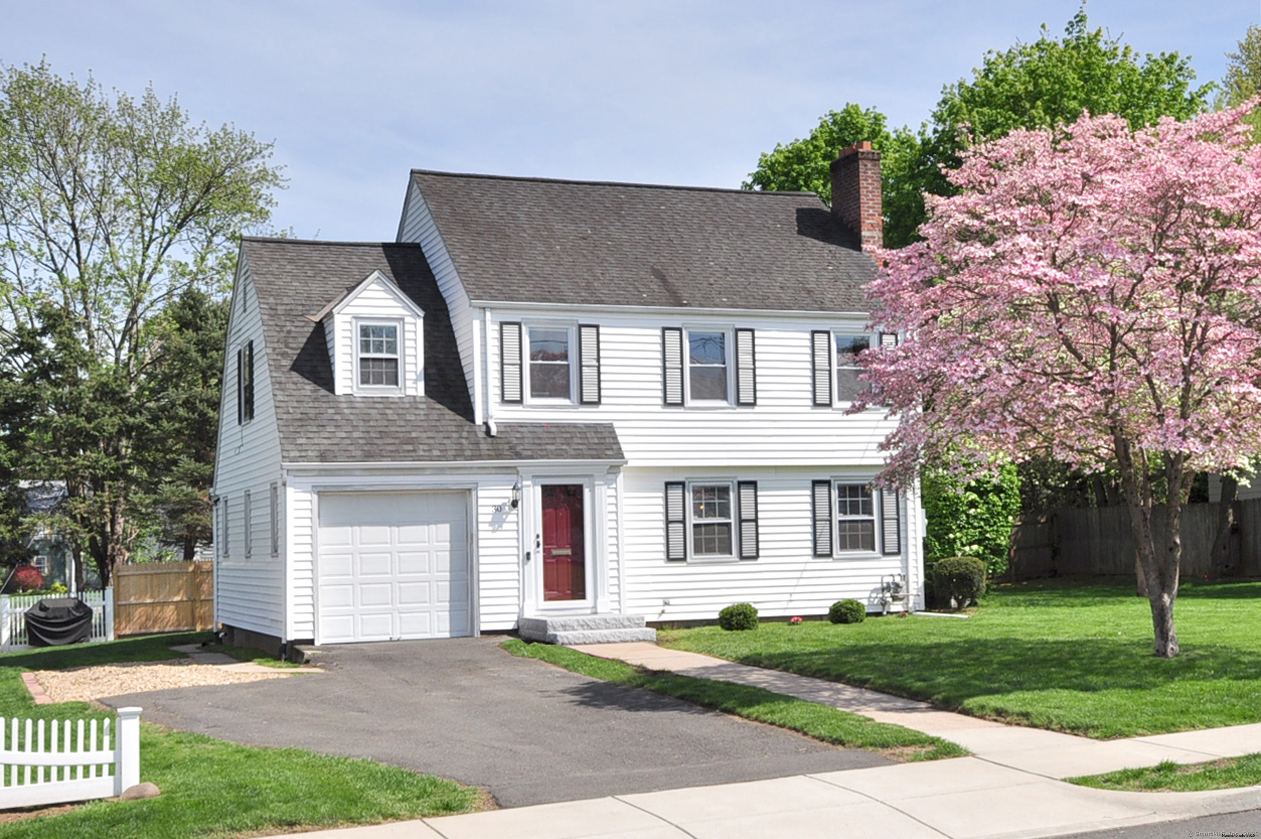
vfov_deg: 43.5
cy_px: 420
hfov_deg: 62.0
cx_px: 630
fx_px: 1050
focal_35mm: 30
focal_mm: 20
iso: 200
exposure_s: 1/640
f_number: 9
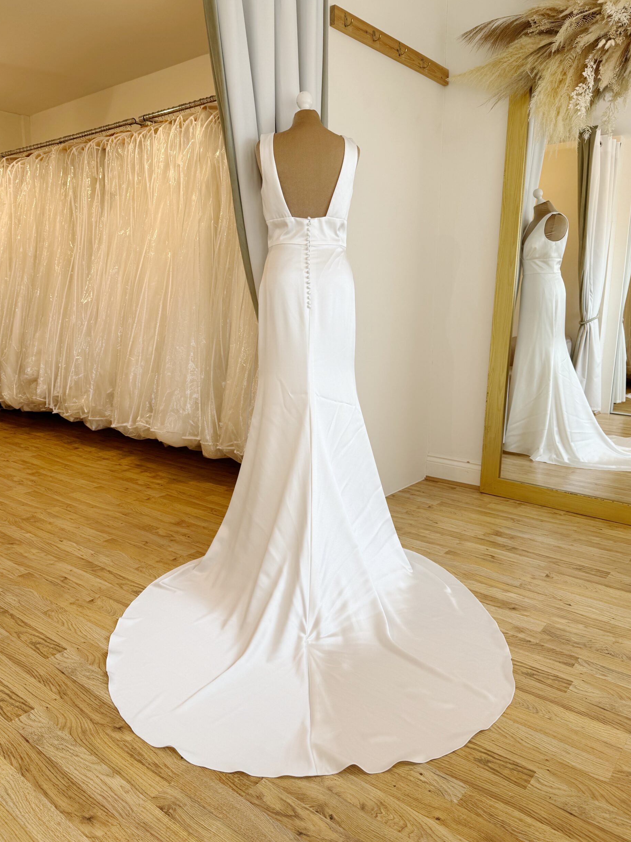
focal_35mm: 25
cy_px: 420
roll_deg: -0.3
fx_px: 608
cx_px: 319
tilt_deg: -12.4
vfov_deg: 69.4
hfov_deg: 54.9
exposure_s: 1/121
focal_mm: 6.76
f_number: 1.78
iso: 50
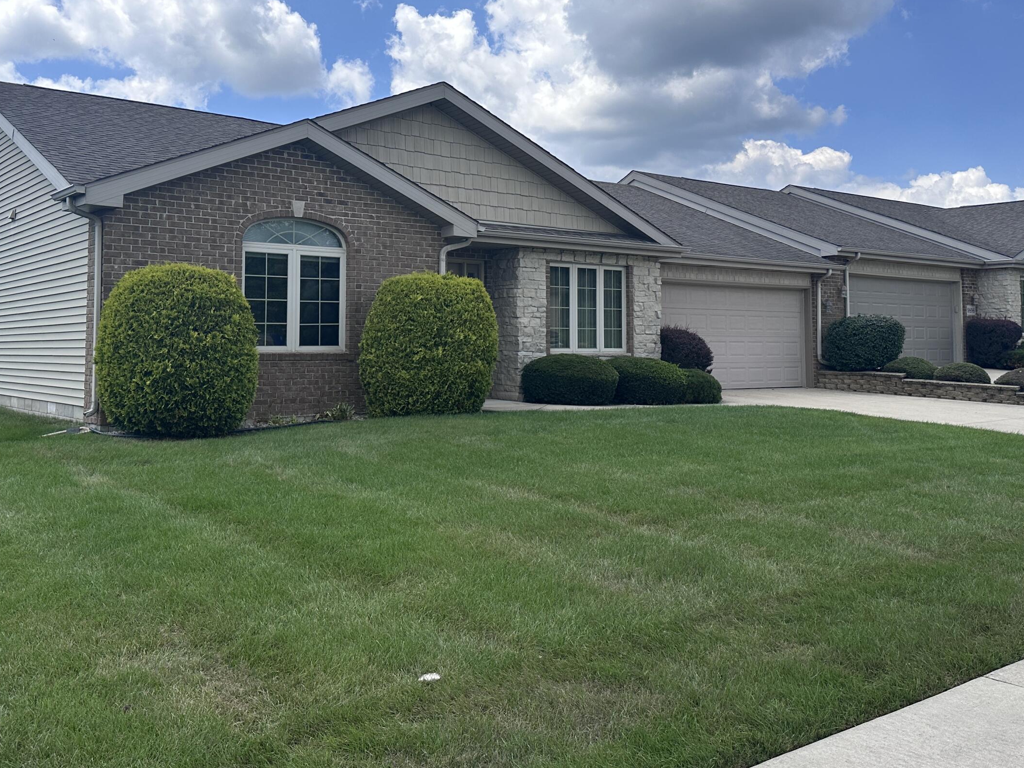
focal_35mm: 34
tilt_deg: +3.6
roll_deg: -0.5
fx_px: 1006
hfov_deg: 54.0
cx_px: 502
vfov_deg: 41.4
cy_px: 276
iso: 80
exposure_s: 1/5263
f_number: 1.78
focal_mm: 6.86
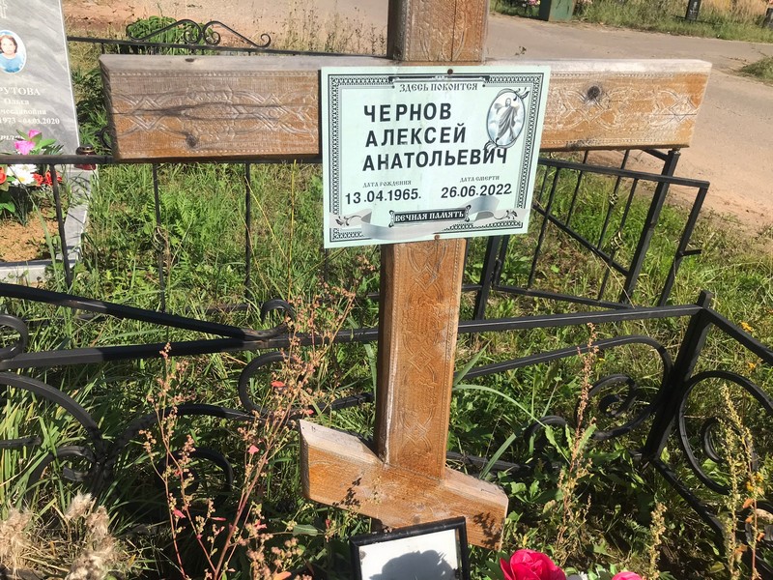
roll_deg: -4.2
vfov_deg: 49.7
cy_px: 290
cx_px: 386
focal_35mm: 28
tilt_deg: -27.4
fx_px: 625
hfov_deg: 63.4
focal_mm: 3.99
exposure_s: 1/2591
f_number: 1.8
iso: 20
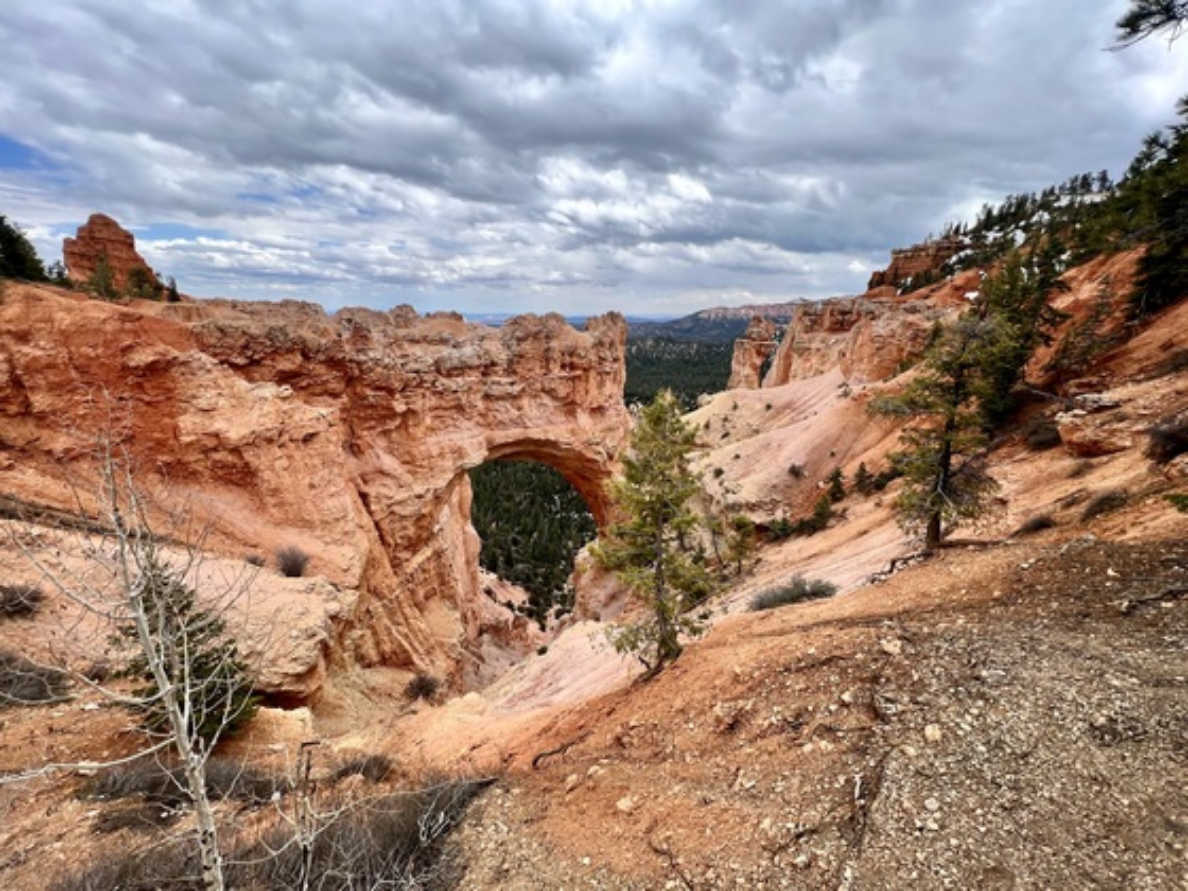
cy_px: 446
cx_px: 594
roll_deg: -0.5
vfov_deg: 89.9
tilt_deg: -16.3
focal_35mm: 13
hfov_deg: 106.2
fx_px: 446
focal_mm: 1.57
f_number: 1.8
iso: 32
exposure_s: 1/1130
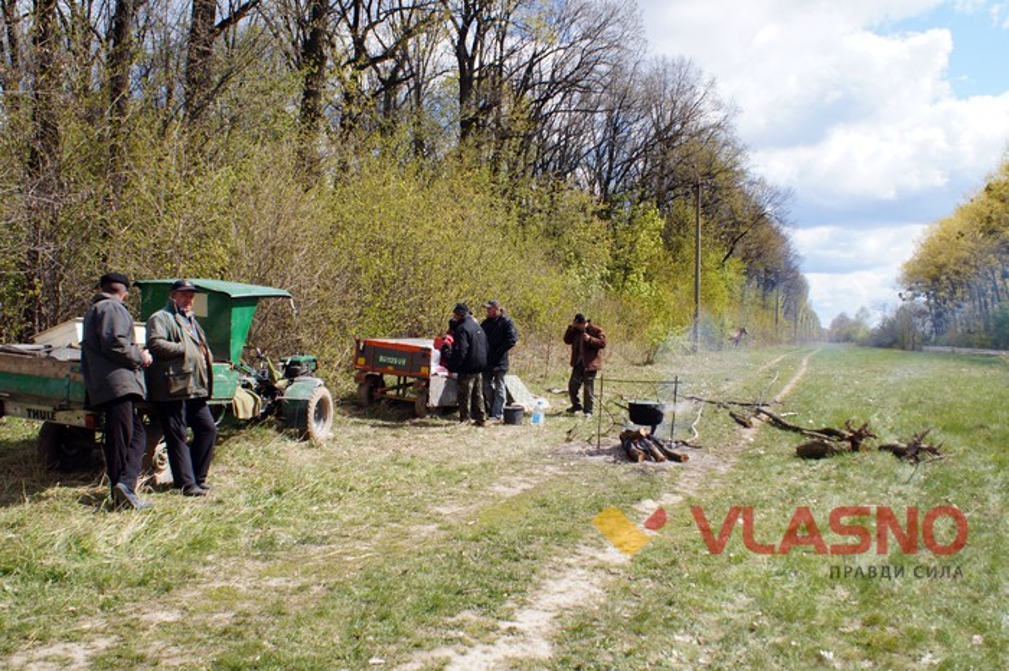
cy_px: 336
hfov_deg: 57.3
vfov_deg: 39.9
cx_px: 504
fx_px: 924
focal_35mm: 33
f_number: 9
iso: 100
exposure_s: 1/125
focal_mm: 22
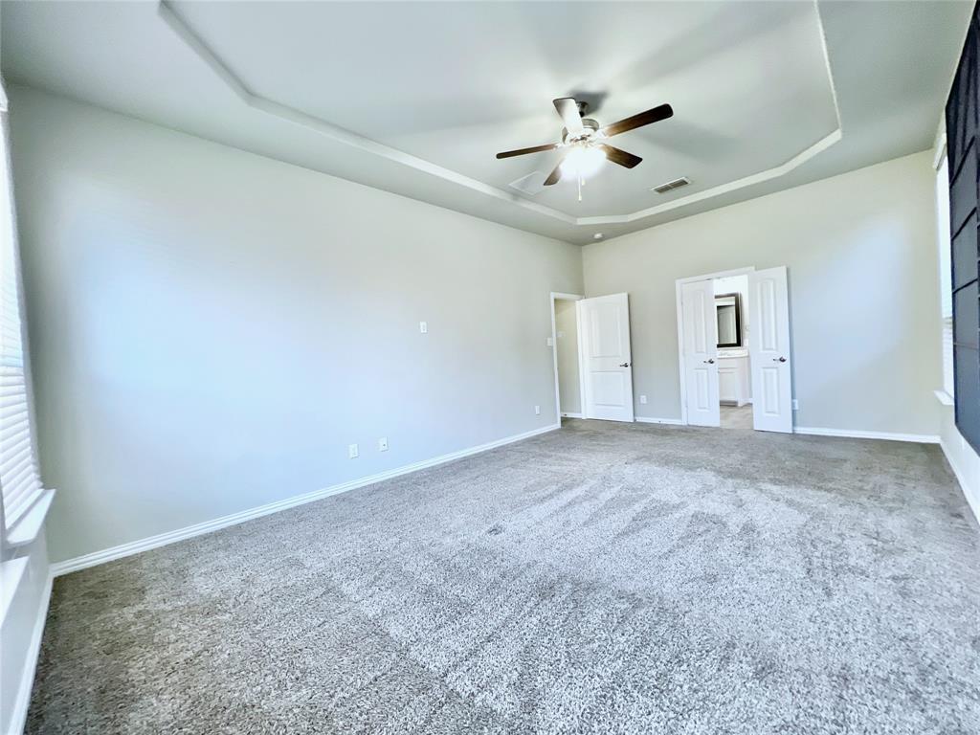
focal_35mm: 13
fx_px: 368
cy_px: 368
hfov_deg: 106.2
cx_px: 490
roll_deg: +3.9
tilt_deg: -2.4
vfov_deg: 89.9
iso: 125
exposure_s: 1/60
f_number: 1.8
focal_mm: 1.57
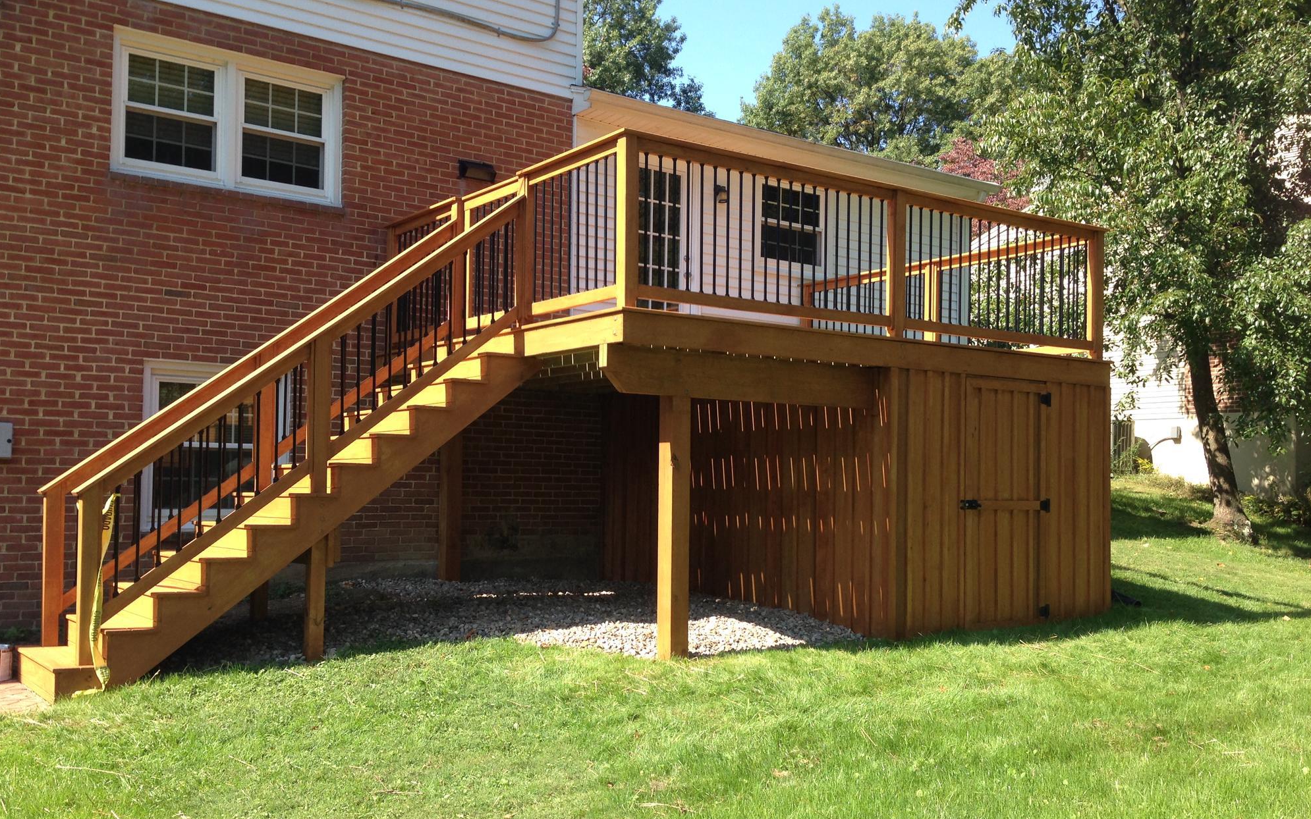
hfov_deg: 54.0
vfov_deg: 35.3
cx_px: 640
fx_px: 1286
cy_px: 452
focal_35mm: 36
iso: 50
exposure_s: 1/423
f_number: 2.4
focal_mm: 4.12
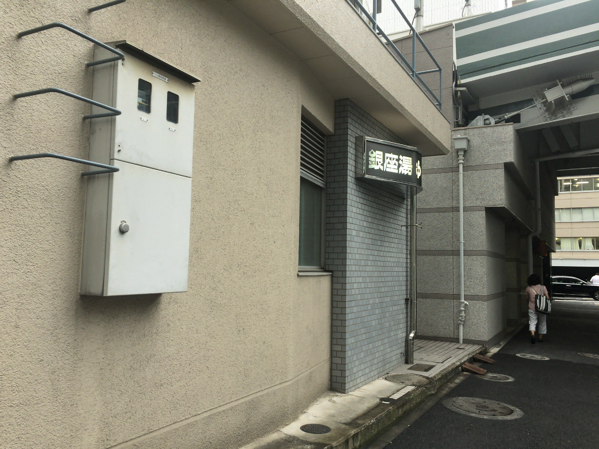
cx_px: 300
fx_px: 502
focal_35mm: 29
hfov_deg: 61.7
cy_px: 224
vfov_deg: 48.2
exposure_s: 1/42
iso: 32
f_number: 2.2
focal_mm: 4.15
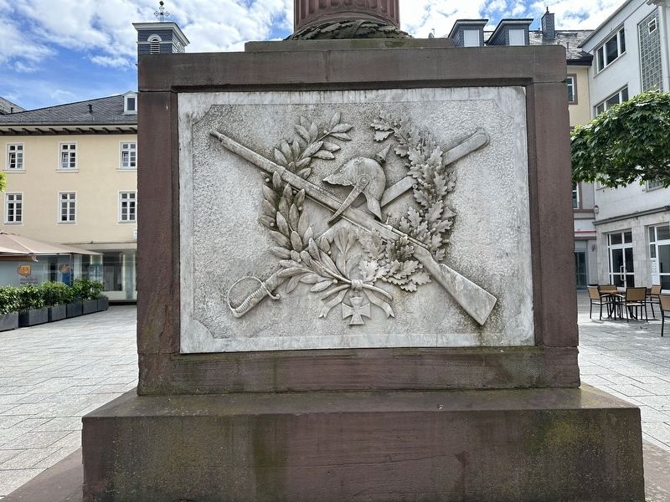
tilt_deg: +2.2
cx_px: 335
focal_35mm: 24
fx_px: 465
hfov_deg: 71.6
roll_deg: +1.6
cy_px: 251
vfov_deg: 56.8
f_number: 1.78
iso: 80
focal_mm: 6.86
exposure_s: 1/2299
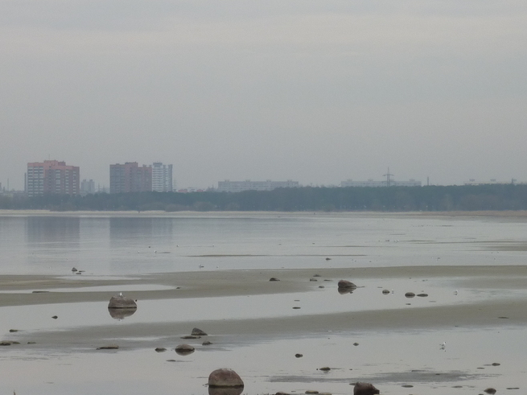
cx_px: 224
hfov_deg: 12.0
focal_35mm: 165
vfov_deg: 9.0
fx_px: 2512
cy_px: 285
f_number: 4.3
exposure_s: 1/400
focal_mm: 14.7
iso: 125
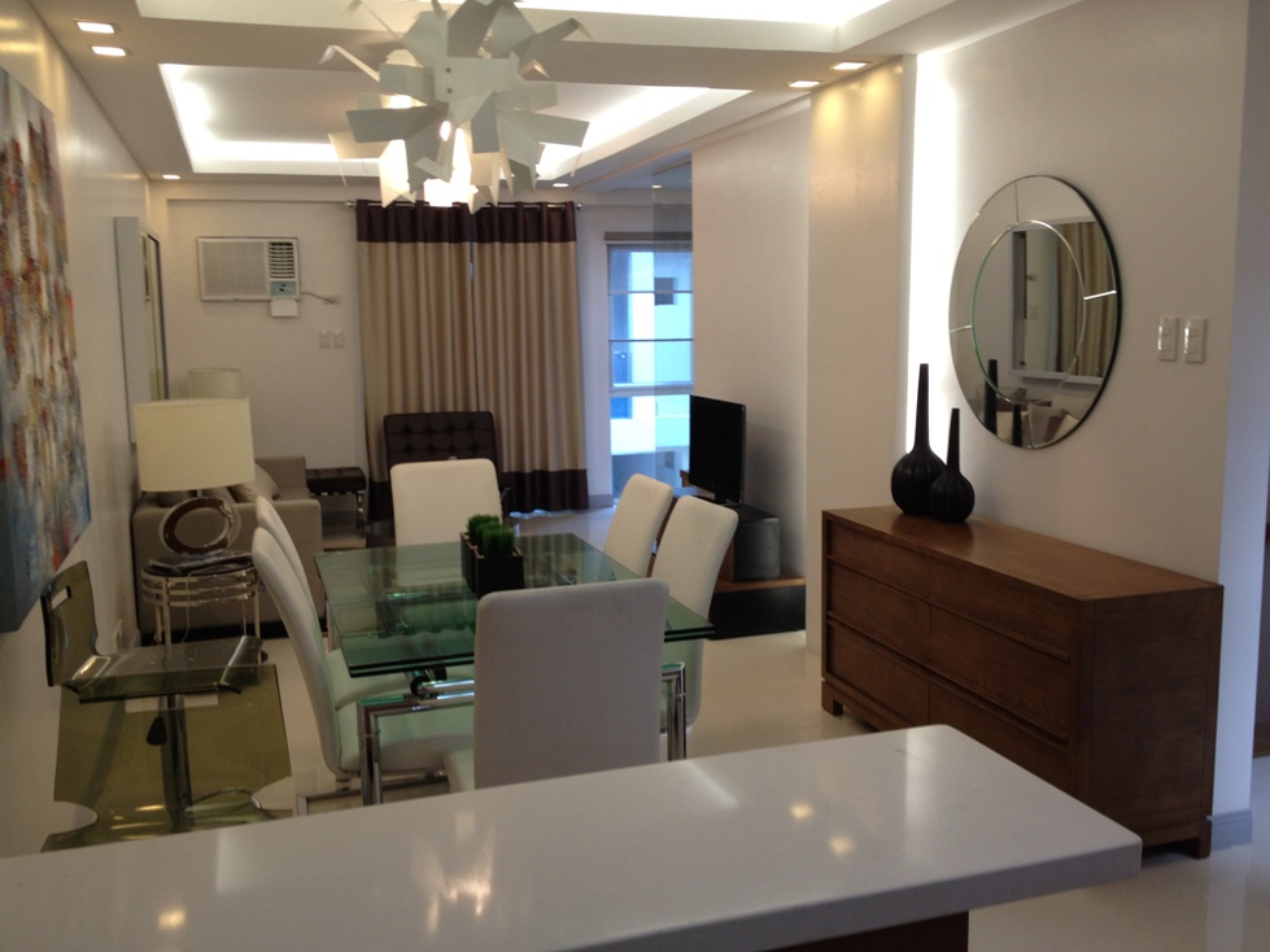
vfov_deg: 40.7
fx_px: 1284
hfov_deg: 52.6
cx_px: 635
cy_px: 476
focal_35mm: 35
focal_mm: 4.28
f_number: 2.4
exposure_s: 1/40
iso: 80
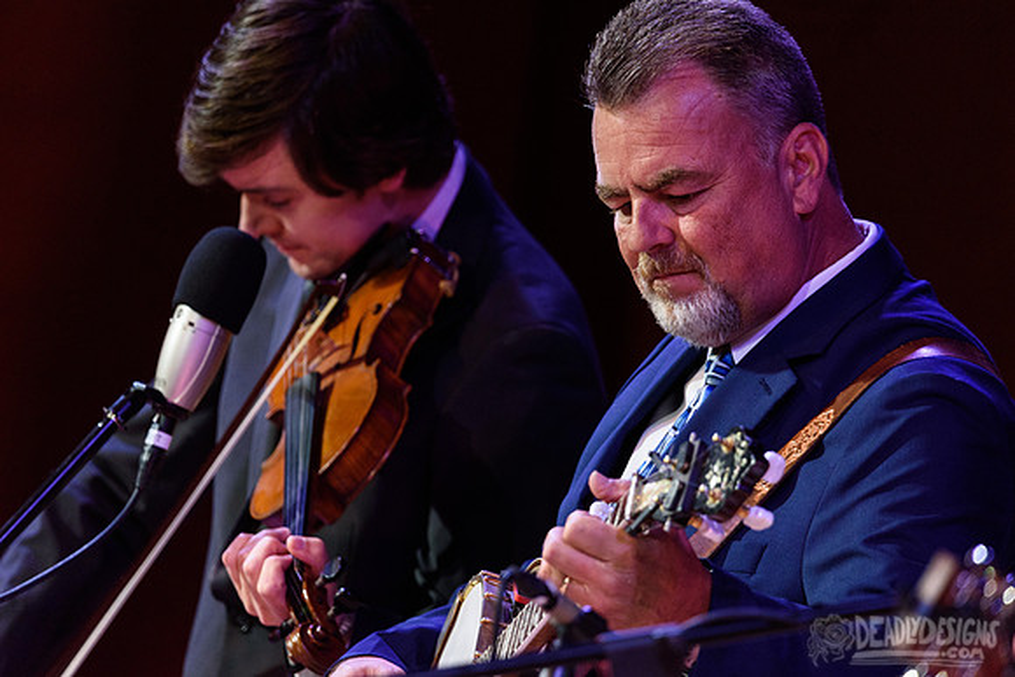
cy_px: 338
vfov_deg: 2.8
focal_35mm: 500
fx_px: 14100
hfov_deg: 4.1
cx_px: 508
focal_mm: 500
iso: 2500
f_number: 6
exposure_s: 1/320
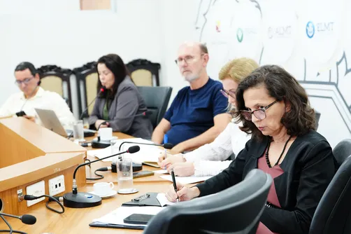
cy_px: 117
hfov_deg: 28.9
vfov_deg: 19.4
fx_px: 682
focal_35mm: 70
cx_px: 176
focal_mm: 70
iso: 5000
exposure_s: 1/200
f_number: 5.6
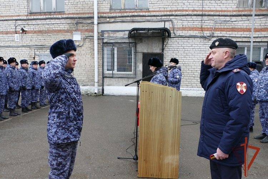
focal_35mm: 33
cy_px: 90
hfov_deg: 57.2
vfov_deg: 40.0
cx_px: 134
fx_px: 246
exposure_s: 1/80
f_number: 3.5
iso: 200
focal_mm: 12.12
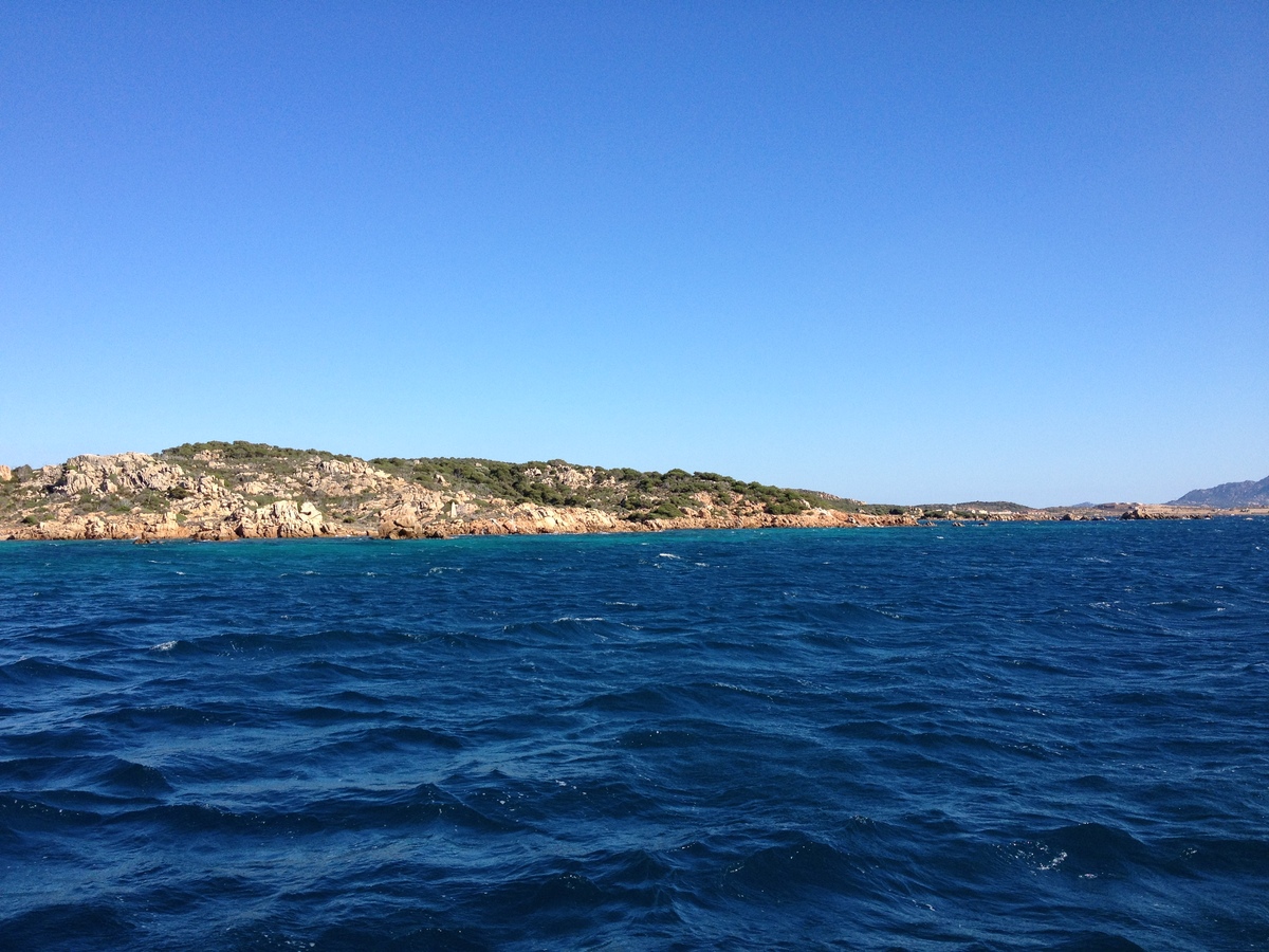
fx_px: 1283
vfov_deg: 40.7
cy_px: 476
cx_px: 634
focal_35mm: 35
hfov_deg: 52.6
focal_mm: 4.28
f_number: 2.4
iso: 64
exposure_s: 1/1381
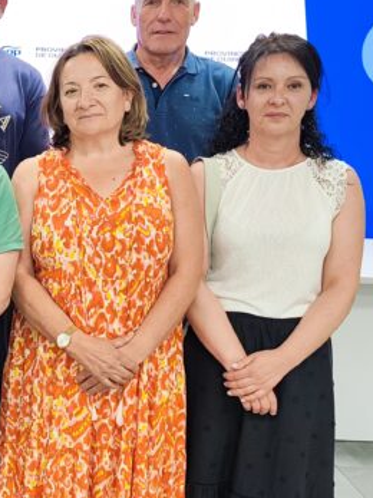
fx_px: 819
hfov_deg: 23.6
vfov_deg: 33.8
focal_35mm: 57
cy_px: 272
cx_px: -65
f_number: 1.65
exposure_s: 1/50
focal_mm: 6.19
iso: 200
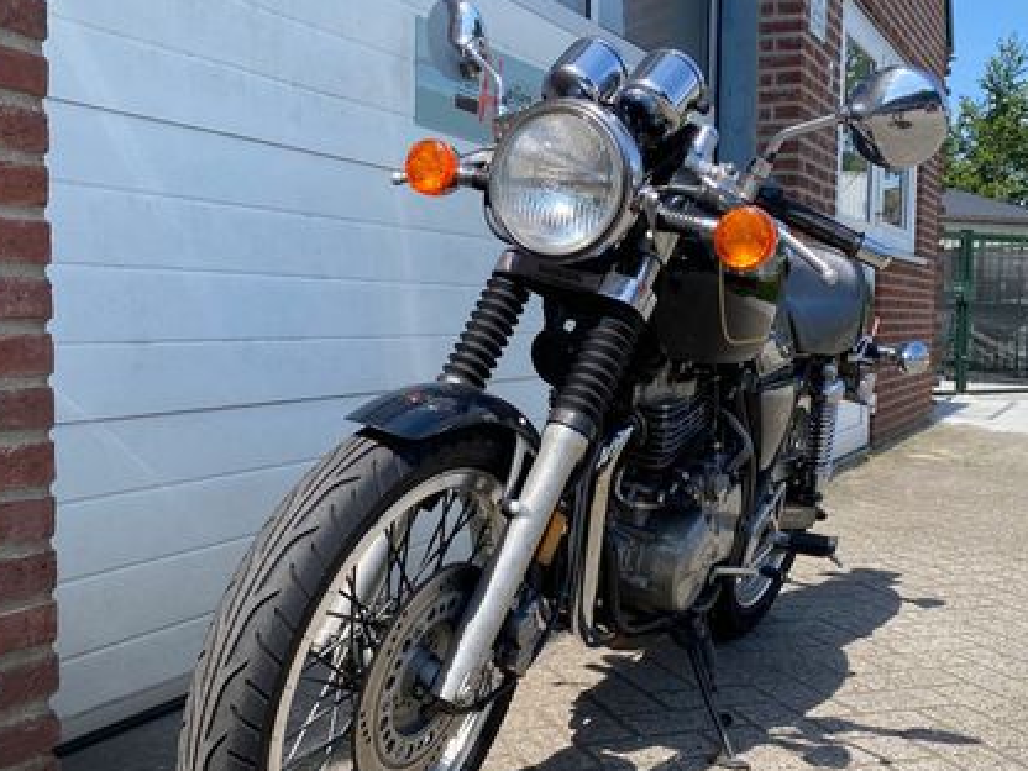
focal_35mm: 40
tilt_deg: -3.7
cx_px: 558
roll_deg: -1.2
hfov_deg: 46.7
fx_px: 1188
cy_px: 413
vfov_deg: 35.9
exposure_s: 1/1608
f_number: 1.8
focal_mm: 4.25
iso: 32
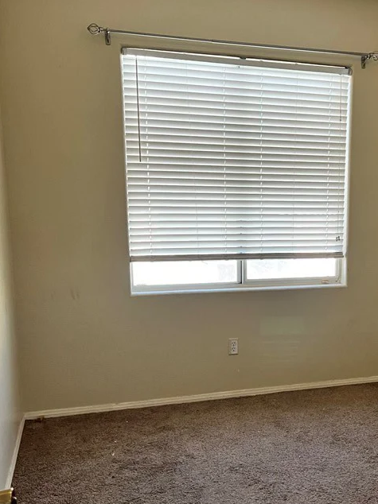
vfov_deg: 44.7
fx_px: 612
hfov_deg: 33.3
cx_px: 303
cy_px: 293
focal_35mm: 42
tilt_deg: -8.4
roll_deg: -0.8
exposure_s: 1/60
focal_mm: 5.7
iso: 160
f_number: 1.5
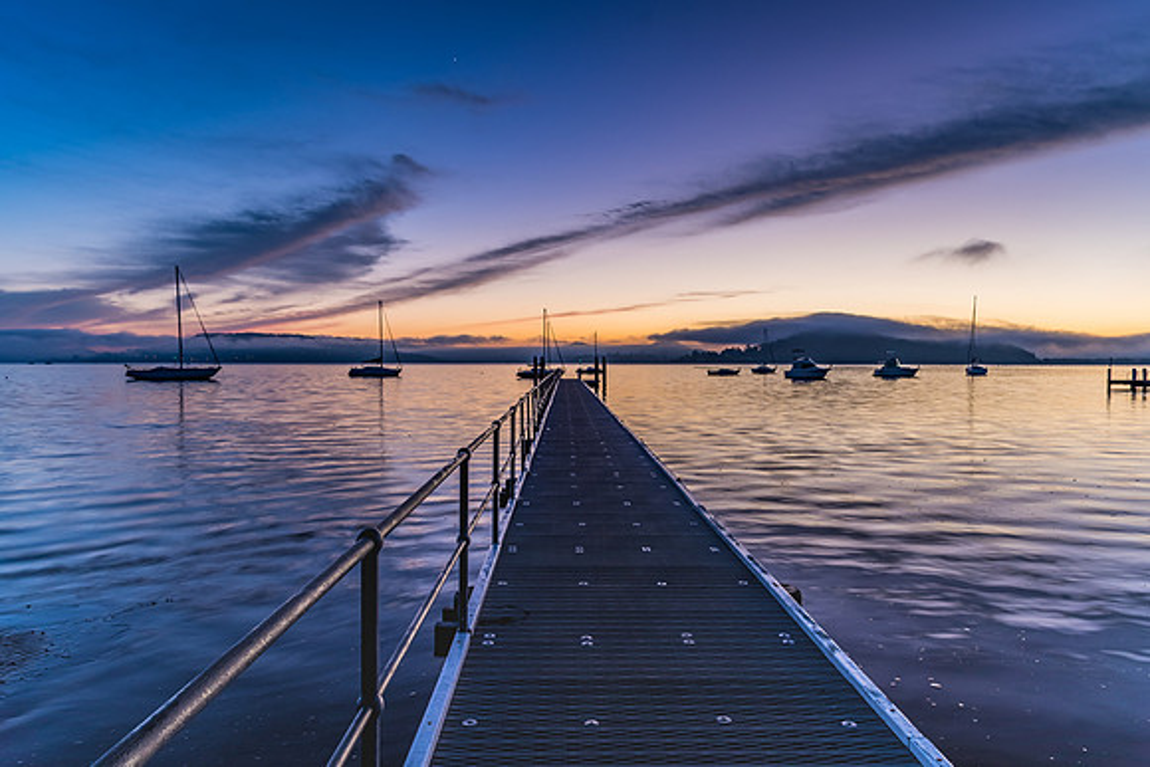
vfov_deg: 53.0
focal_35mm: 24
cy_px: 384
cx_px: 575
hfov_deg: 73.5
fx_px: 770
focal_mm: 16
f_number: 8
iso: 100
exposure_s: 1/1.67
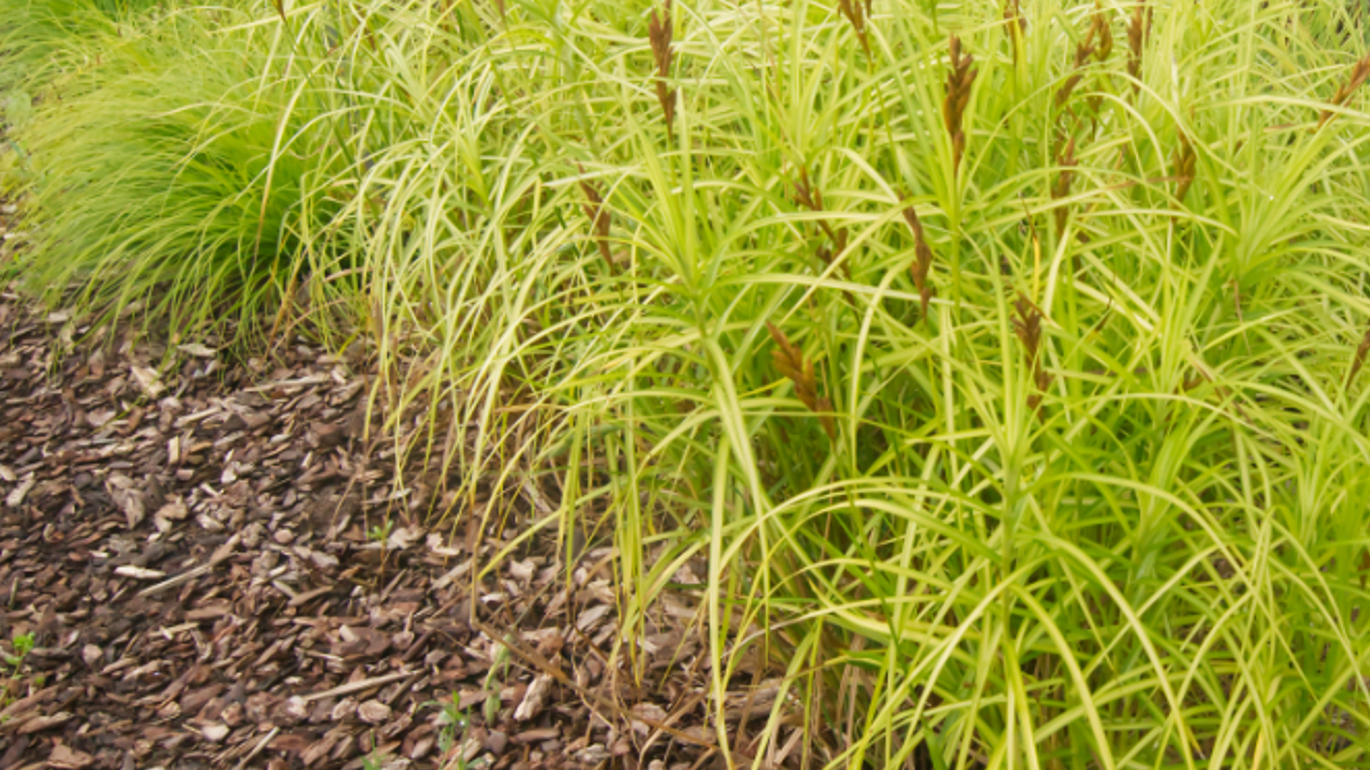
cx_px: 1020
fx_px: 2070
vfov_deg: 21.0
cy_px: 273
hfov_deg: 35.8
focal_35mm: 57
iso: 1250
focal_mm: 20
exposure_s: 1/500
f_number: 10
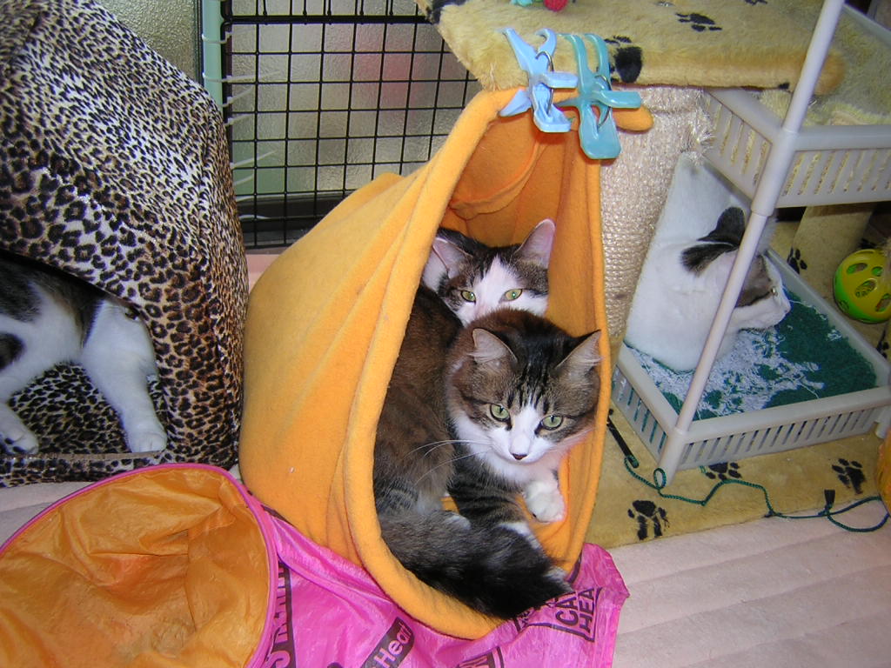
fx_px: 927
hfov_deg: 51.4
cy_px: 334
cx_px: 446
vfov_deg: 39.7
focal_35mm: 36
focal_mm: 4.7
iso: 100
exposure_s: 1/60.1
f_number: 2.6
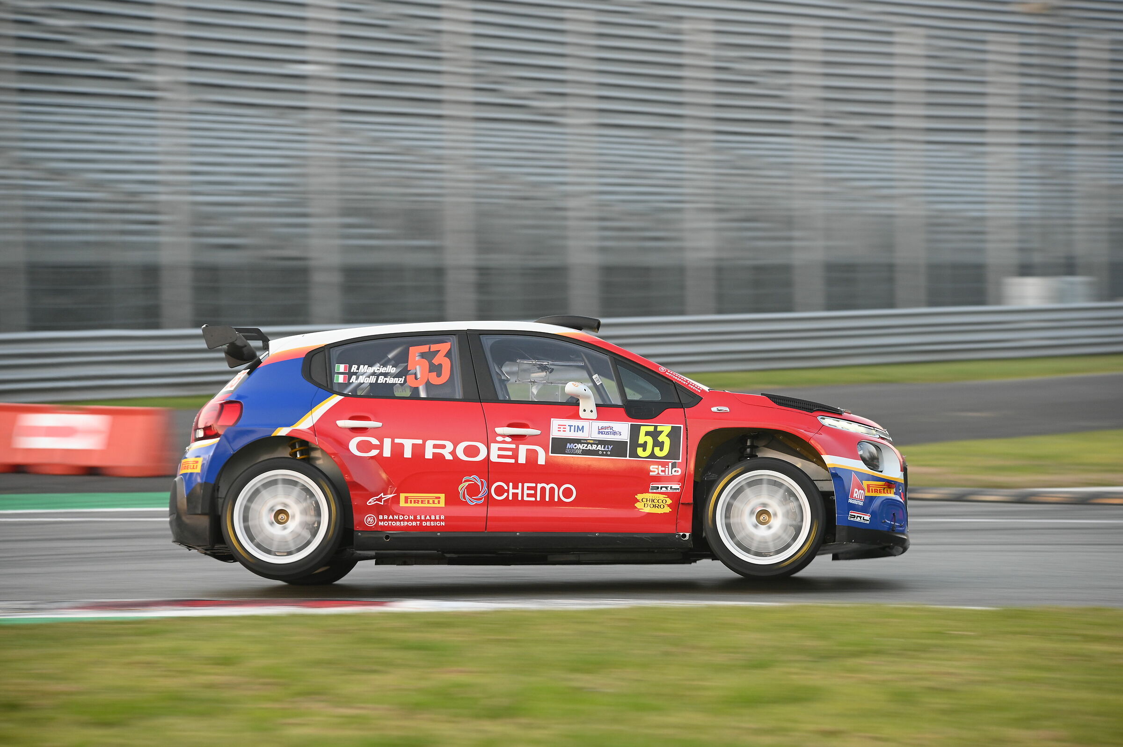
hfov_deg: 11.8
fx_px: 5455
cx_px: 562
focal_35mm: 175
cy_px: 374
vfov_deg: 7.8
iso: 640
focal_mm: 175
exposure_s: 1/100
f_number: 4.5
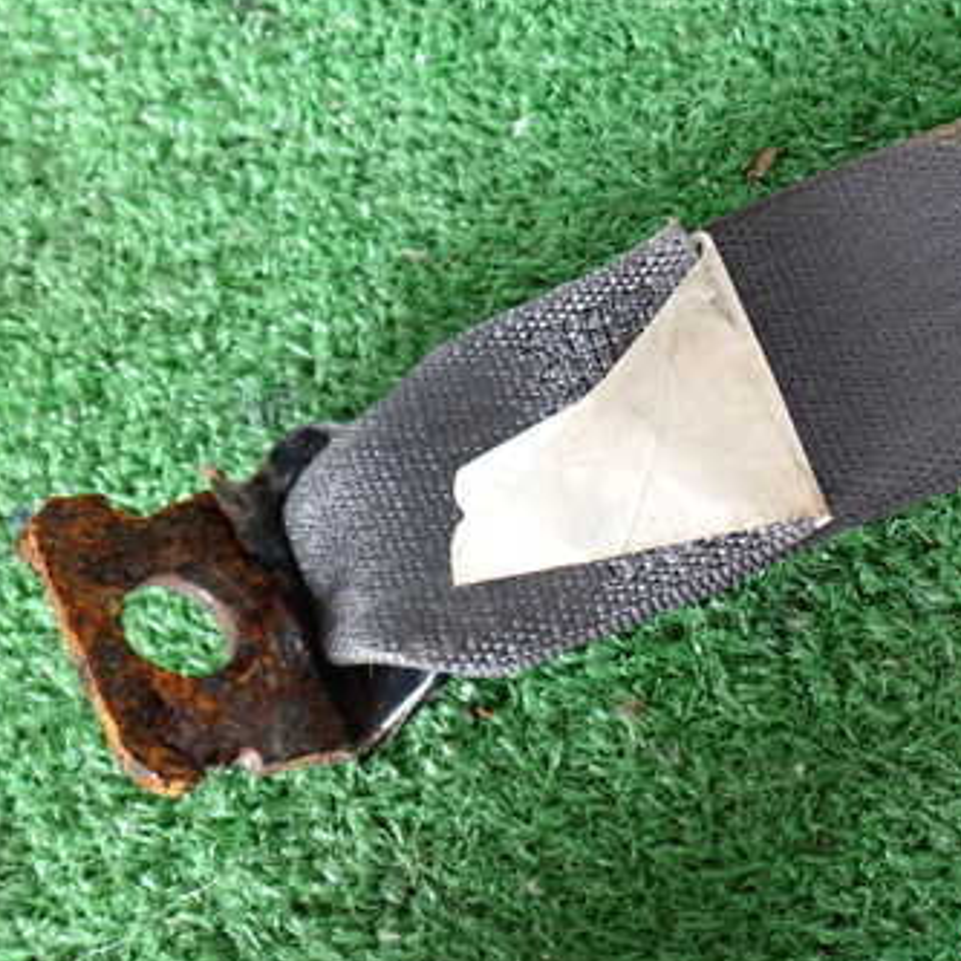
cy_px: 335
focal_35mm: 51
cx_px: 759
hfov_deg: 32.5
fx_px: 1602
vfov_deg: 33.2
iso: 250
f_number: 2.4
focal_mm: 5.79
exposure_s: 1/30
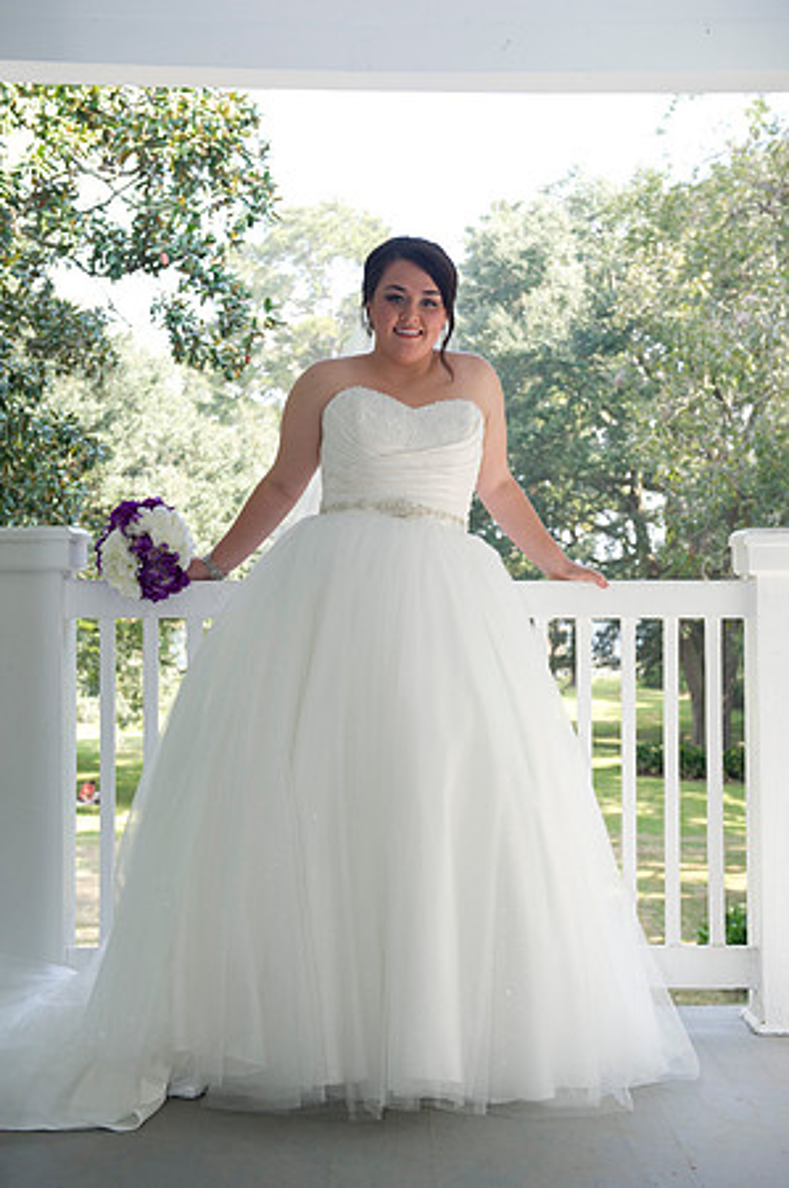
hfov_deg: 25.9
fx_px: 1713
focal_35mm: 52
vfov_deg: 38.2
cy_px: 594
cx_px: 394
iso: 320
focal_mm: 52
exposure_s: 1/125
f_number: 5.6
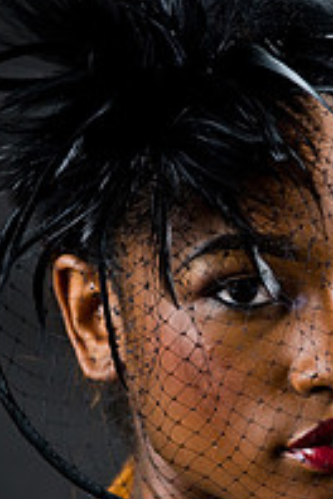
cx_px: 281
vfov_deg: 4.5
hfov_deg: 3.0
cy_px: 353
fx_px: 6299
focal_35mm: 454
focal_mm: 200
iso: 320
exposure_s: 1/125
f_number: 5.6
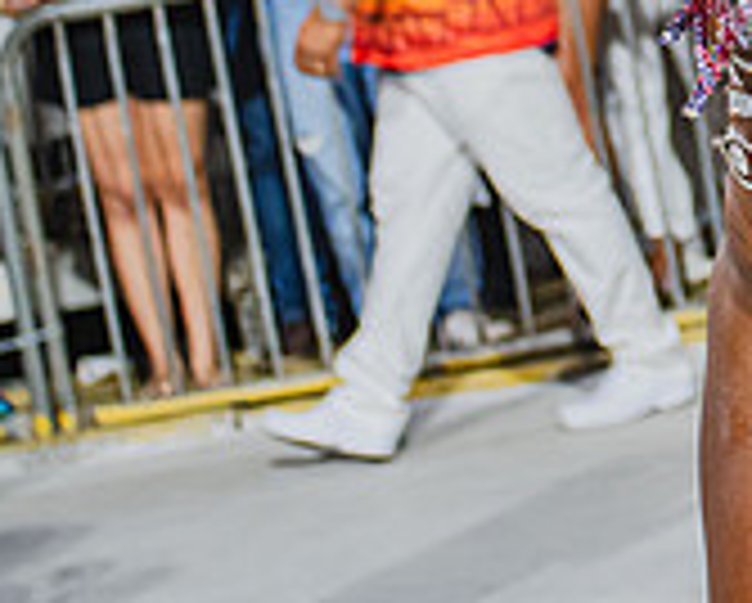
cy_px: -256
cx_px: 1157
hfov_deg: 8.3
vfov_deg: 6.7
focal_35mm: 228
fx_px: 5080
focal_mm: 70
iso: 2500
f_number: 4.5
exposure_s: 1/160
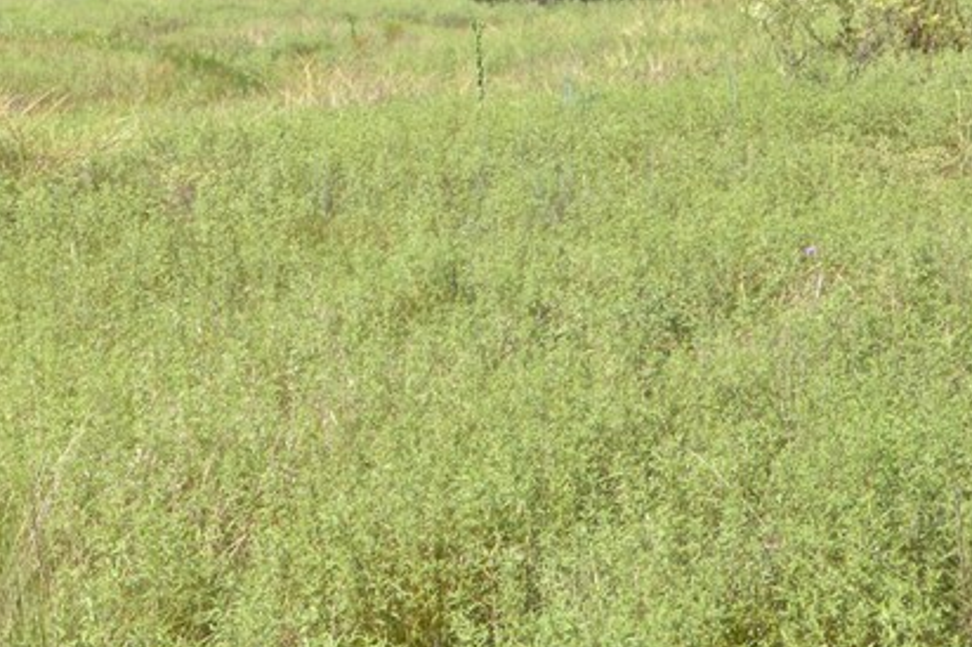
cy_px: -170
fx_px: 2563
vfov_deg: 13.9
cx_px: 298
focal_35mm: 95
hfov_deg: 21.4
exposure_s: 1/50
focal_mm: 24
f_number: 14
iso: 200
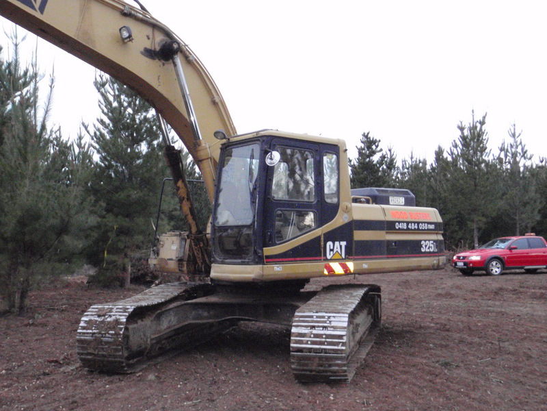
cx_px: 274
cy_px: 206
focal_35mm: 36
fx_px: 569
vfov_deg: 39.7
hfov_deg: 51.4
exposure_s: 1/40
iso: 800
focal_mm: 6.53
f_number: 4.1
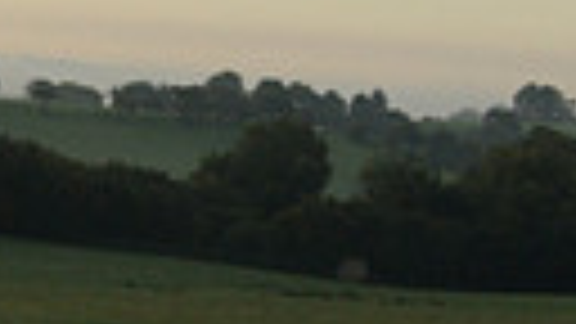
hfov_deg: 6.3
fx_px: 5055
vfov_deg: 3.7
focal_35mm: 331
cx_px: -590
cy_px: 198
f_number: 8
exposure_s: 1/800
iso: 1600
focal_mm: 70
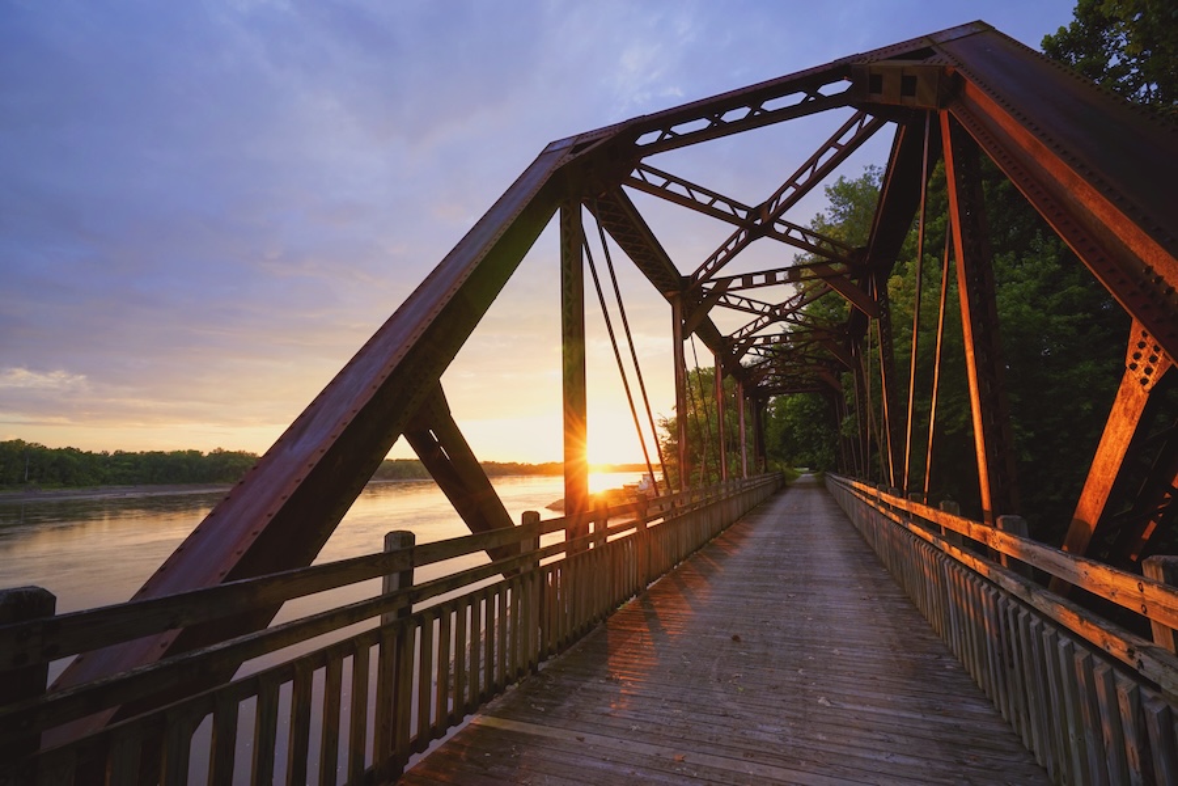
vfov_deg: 73.7
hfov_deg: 96.7
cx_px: 589
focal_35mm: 16
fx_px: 524
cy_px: 393
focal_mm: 16
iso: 100
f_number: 8
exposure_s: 1/25
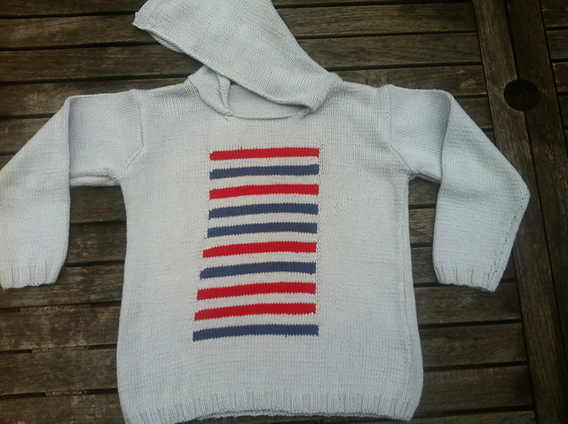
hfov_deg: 52.7
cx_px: 284
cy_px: 212
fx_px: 573
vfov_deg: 40.6
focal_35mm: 35
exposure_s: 1/251
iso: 80
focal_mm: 3.85
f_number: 2.8
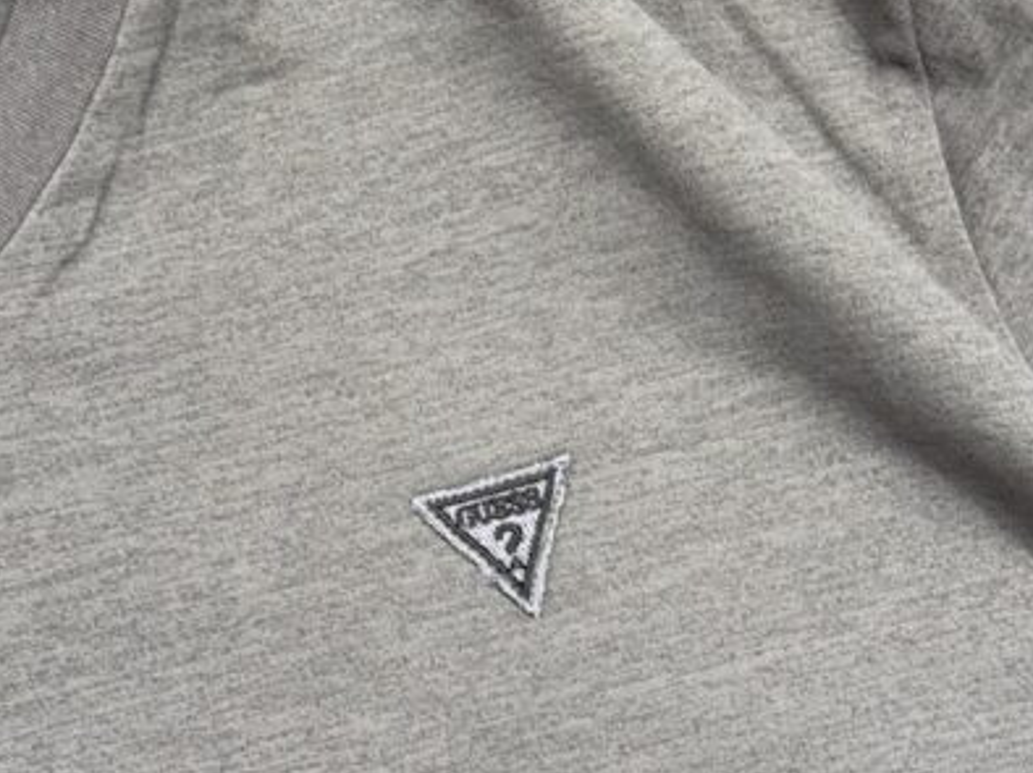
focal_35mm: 65
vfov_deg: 22.5
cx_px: 514
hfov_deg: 29.8
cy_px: 303
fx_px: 1939
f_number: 1.78
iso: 80
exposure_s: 1/50
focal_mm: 6.76
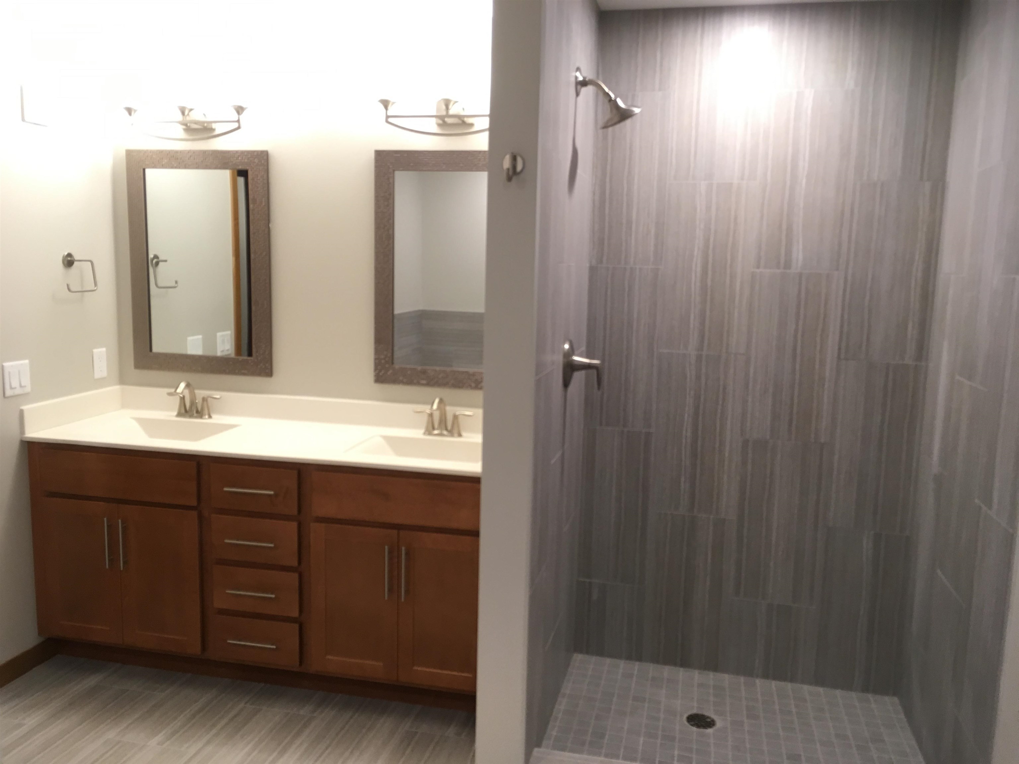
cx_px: 510
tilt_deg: -9.8
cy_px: 382
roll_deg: -1.7
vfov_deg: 48.2
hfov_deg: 61.7
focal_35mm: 29
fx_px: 854
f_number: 2.2
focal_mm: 4.15
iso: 80
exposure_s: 1/30
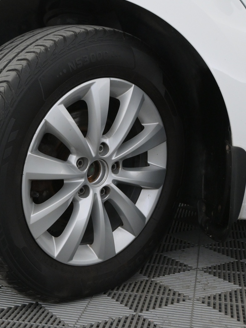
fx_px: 513
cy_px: 164
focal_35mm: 54
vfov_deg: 35.5
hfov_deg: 26.8
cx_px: 79
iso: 2500
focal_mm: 24.5
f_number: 5.6
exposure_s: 1/125
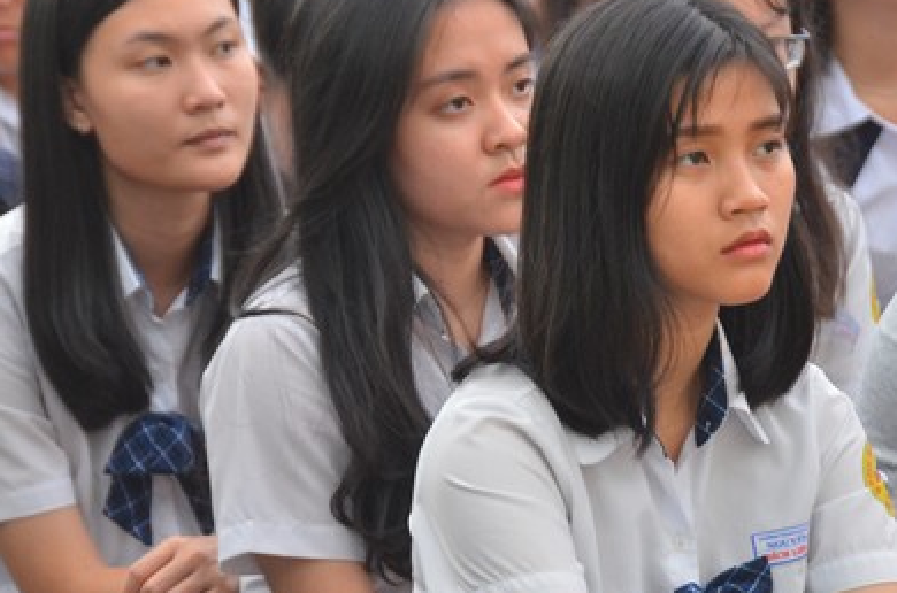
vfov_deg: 4.3
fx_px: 7954
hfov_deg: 6.5
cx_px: 623
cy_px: 306
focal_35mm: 320
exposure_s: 1/125
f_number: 5.6
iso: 800
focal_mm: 130
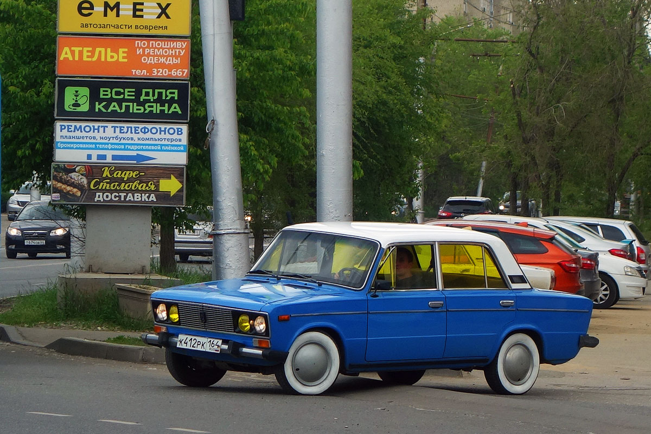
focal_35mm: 100
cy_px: 217
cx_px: 326
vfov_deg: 13.7
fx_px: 1808
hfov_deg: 20.4
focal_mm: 37.1
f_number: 5.6
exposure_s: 1/400
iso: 125
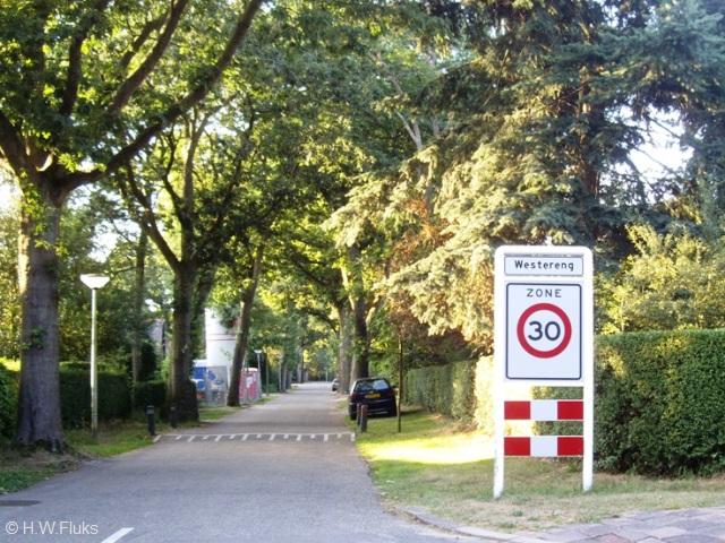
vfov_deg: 37.7
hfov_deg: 49.0
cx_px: 362
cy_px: 272
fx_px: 796
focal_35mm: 38
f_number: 2.8
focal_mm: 7.9
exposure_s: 1/60
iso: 200
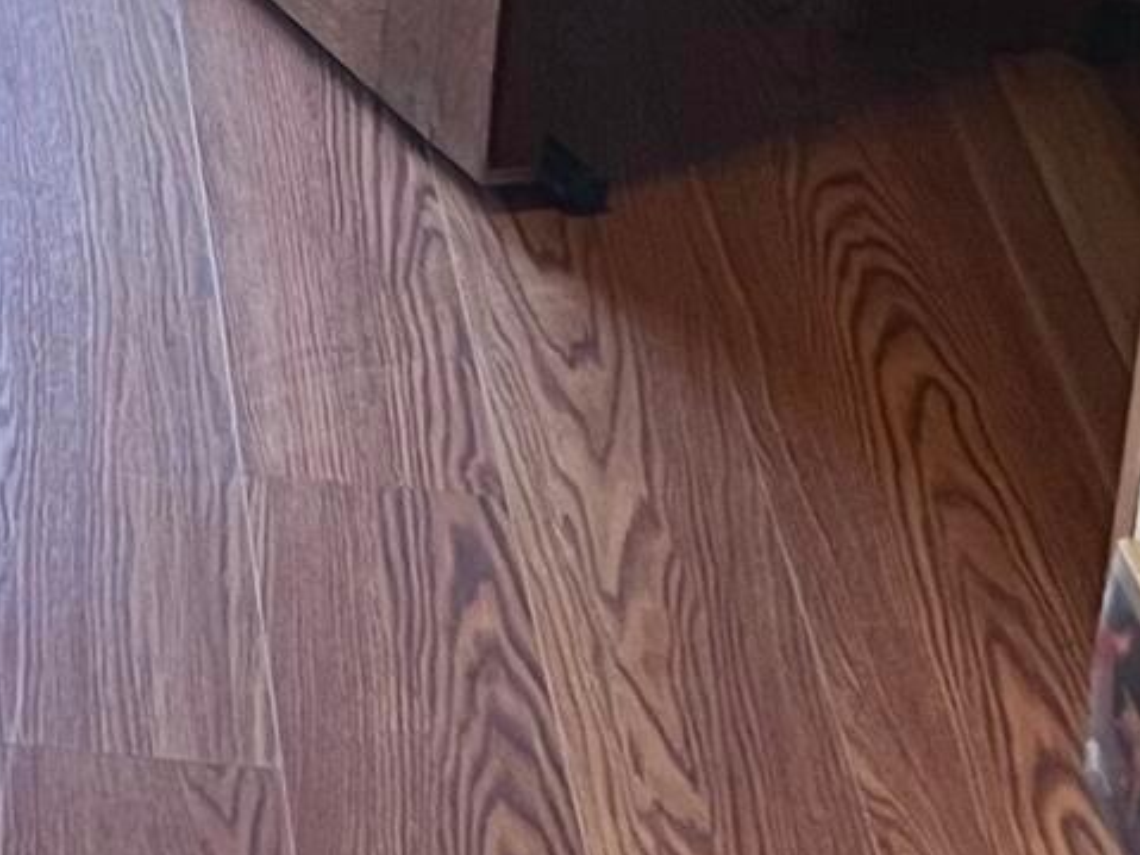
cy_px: -988
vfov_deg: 8.5
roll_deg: -1.4
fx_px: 5367
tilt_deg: -15.7
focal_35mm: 163
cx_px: -697
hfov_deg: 11.5
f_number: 1.5
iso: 160
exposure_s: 1/60
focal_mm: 5.7
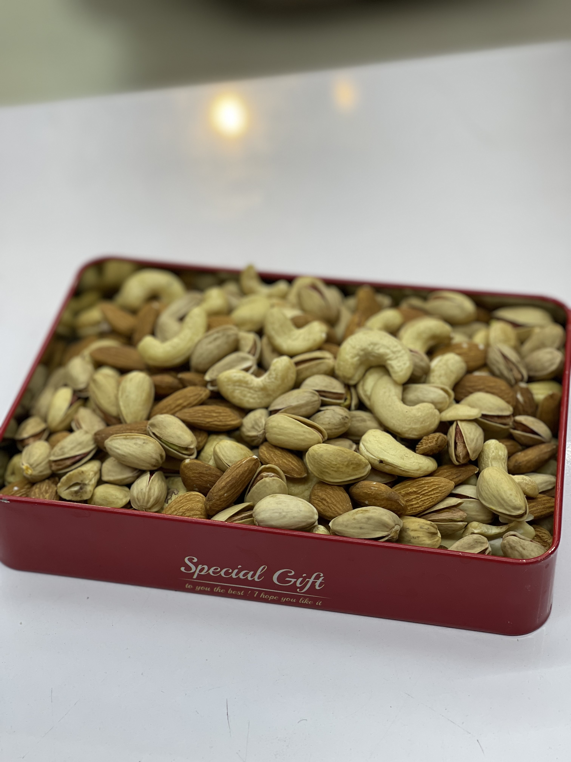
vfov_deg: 30.3
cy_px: 381
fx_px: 1408
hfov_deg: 22.9
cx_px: 286
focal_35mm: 64
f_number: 2.2
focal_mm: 7.5
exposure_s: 1/100
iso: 40
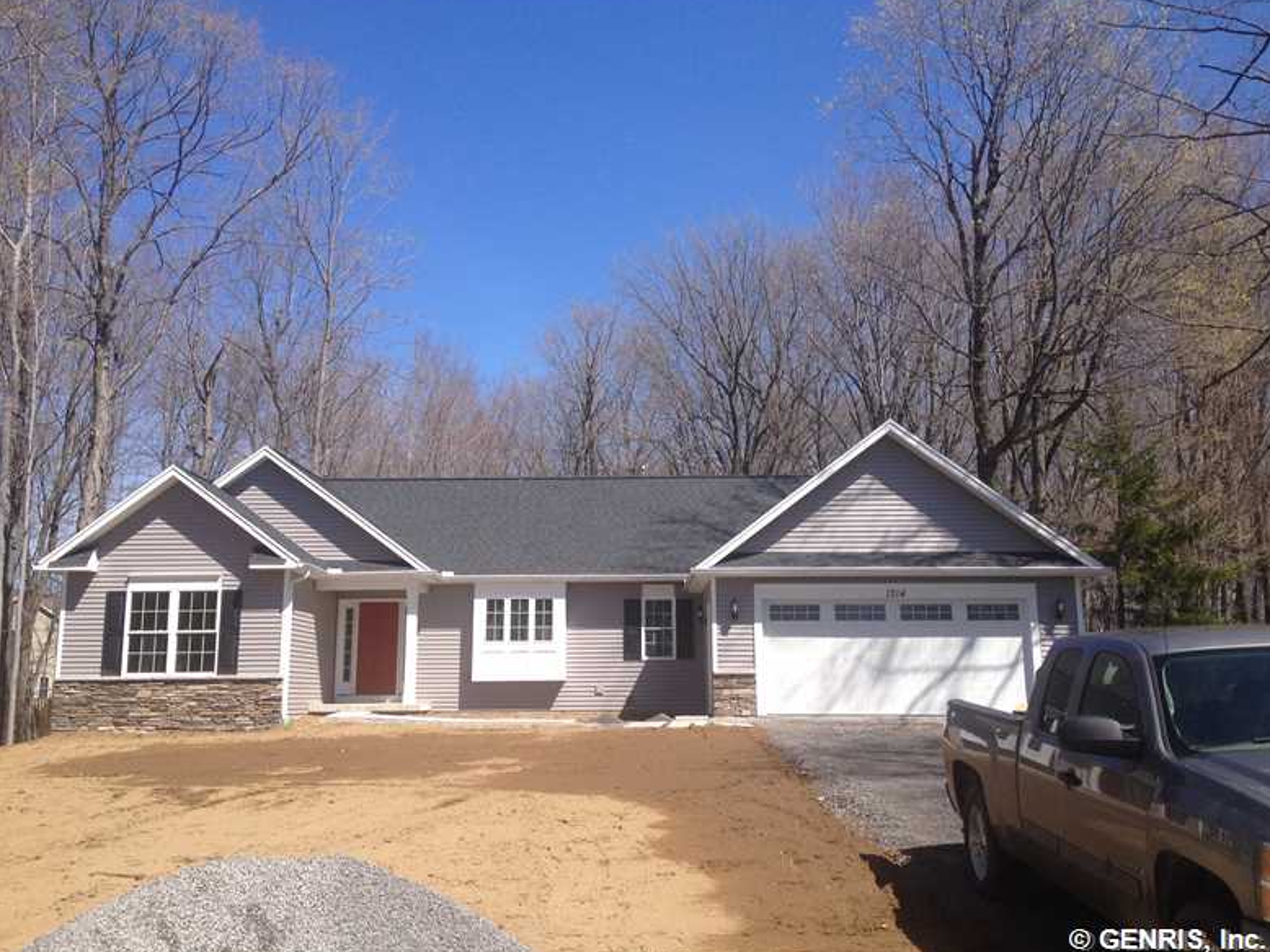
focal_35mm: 36
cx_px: 624
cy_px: 469
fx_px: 1320
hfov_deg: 51.4
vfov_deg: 39.6
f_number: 2.4
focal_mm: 4.28
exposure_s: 1/1346
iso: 50
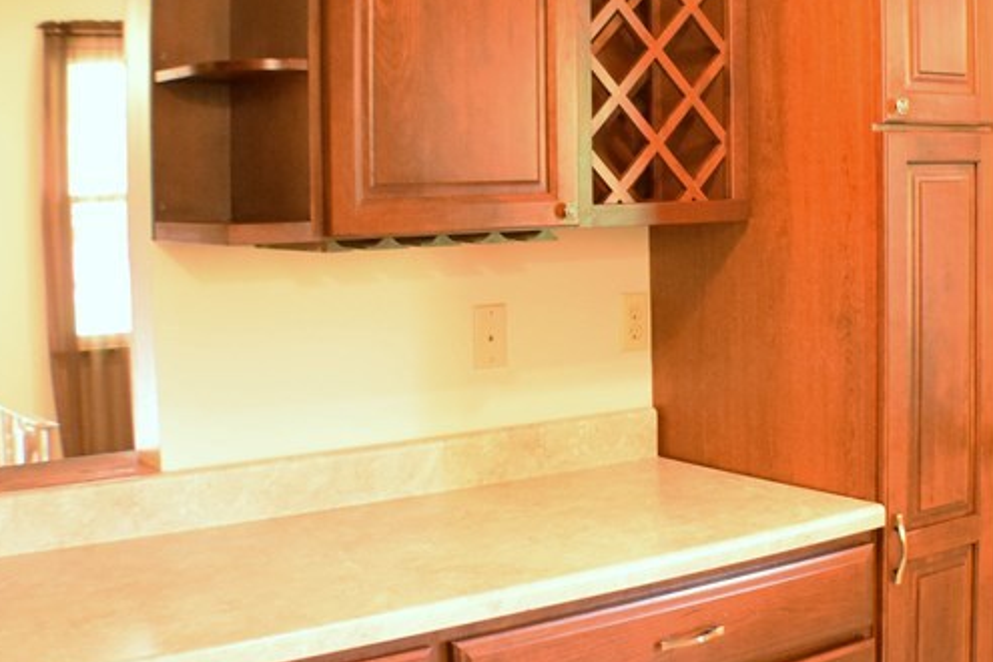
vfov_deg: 17.3
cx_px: 722
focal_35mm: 79
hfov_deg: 25.4
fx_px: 2179
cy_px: 283
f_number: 4
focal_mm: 24
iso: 4000
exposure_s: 1/20
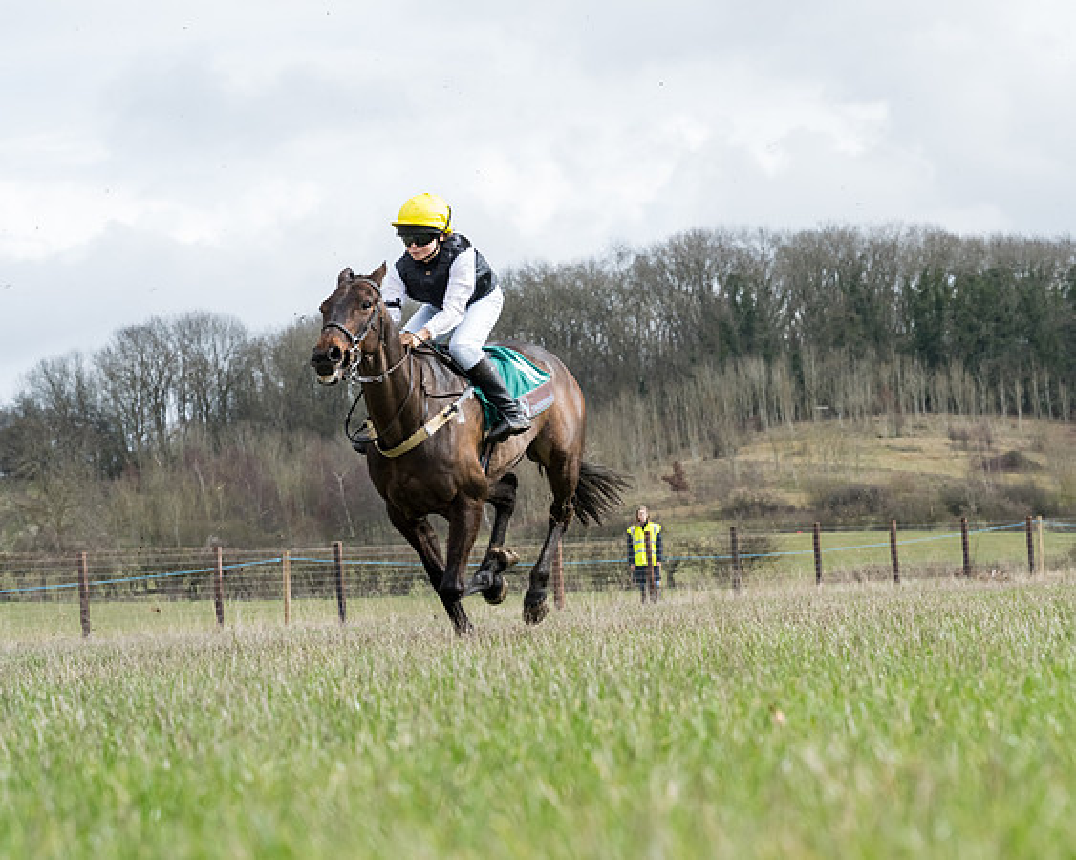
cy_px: 381
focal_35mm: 183
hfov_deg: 10.5
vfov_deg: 8.4
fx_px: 5839
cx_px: 779
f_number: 8
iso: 1000
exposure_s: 1/1000
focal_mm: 135
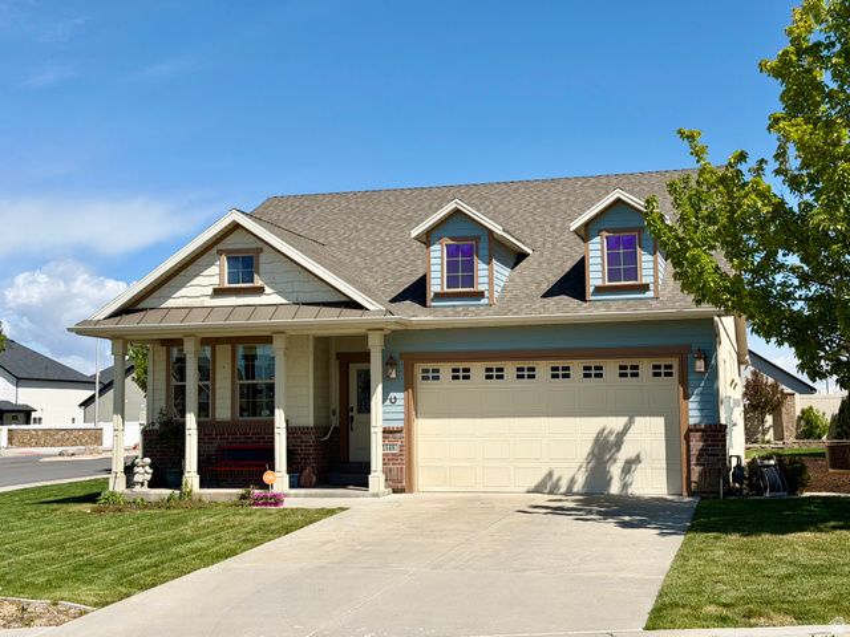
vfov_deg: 30.3
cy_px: 318
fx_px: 1179
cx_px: 425
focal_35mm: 48
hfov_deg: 39.7
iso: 64
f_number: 1.78
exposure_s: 1/7143
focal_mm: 6.76
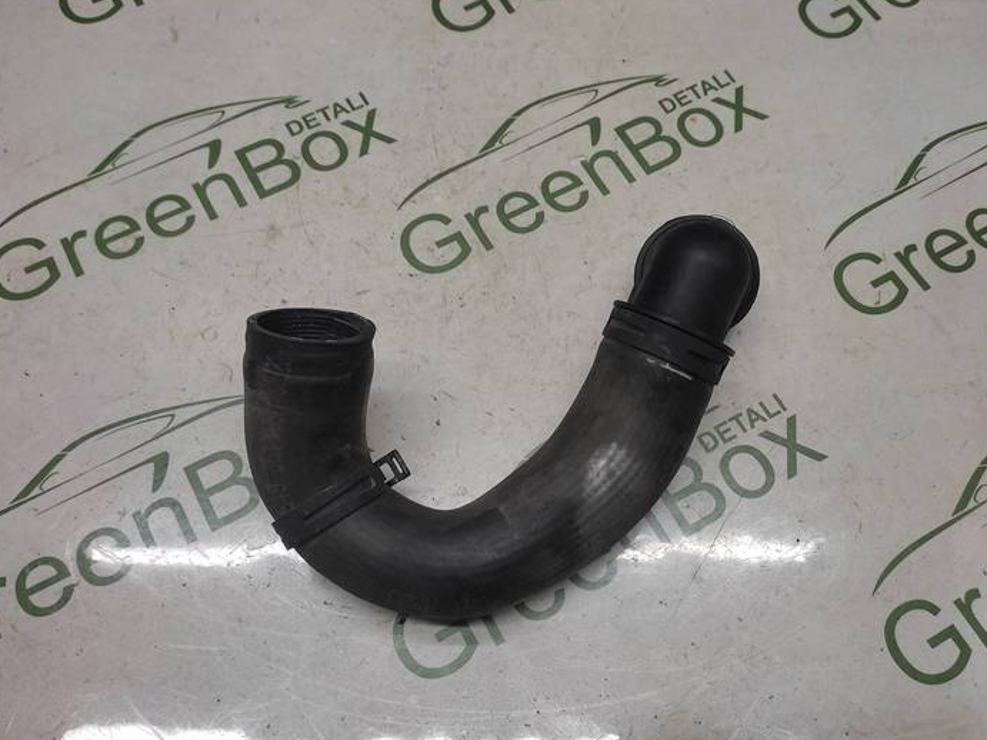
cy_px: 400
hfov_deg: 58.3
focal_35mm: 31
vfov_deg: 45.4
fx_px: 884
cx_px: 526
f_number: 1.79
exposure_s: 1/100
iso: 149
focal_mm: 4.74
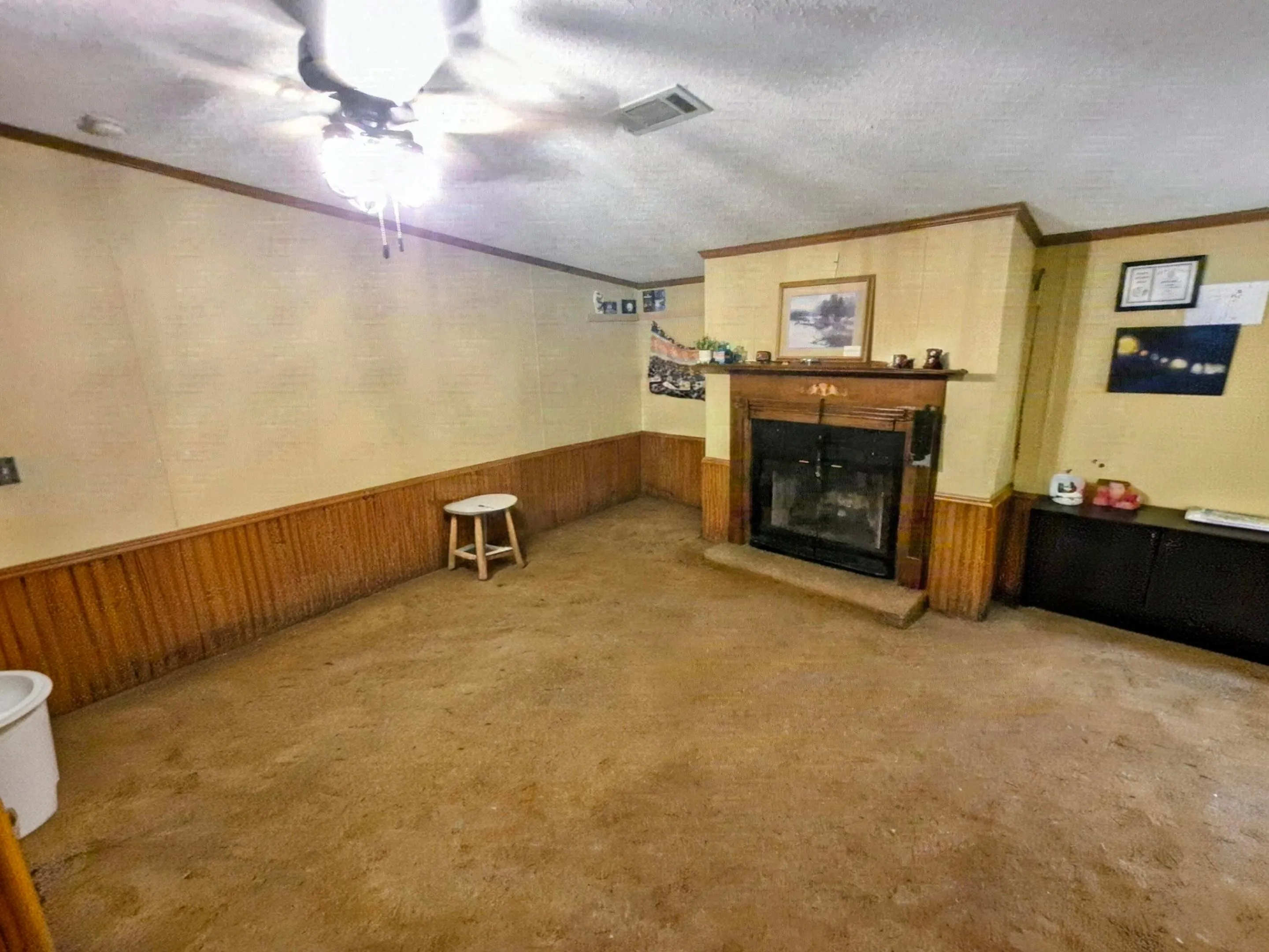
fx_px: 477
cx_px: 634
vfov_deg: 89.9
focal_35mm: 13
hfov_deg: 106.2
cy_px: 476
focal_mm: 1.74
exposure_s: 1/40
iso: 1600
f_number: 2.2
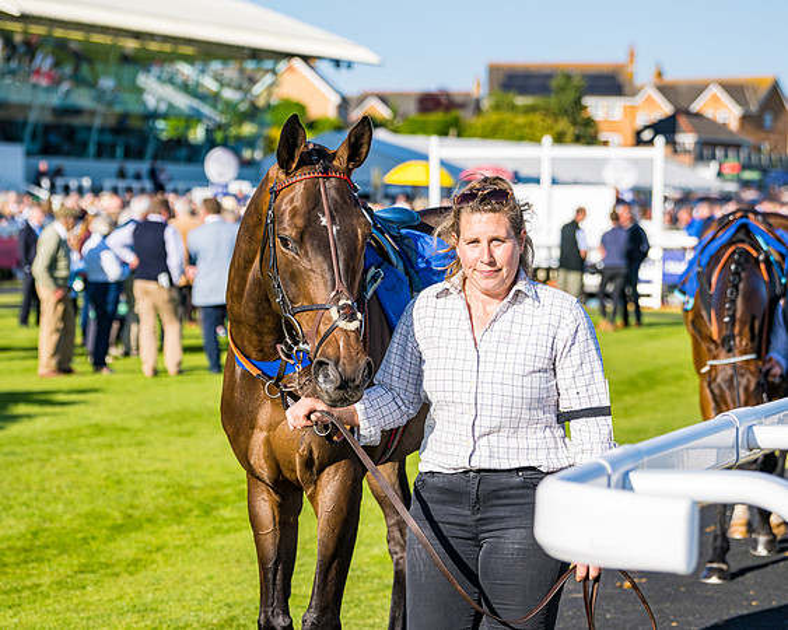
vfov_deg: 14.2
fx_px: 2529
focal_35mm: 108
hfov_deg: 17.7
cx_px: 370
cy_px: 301
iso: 200
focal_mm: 86
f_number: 4
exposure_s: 1/2000
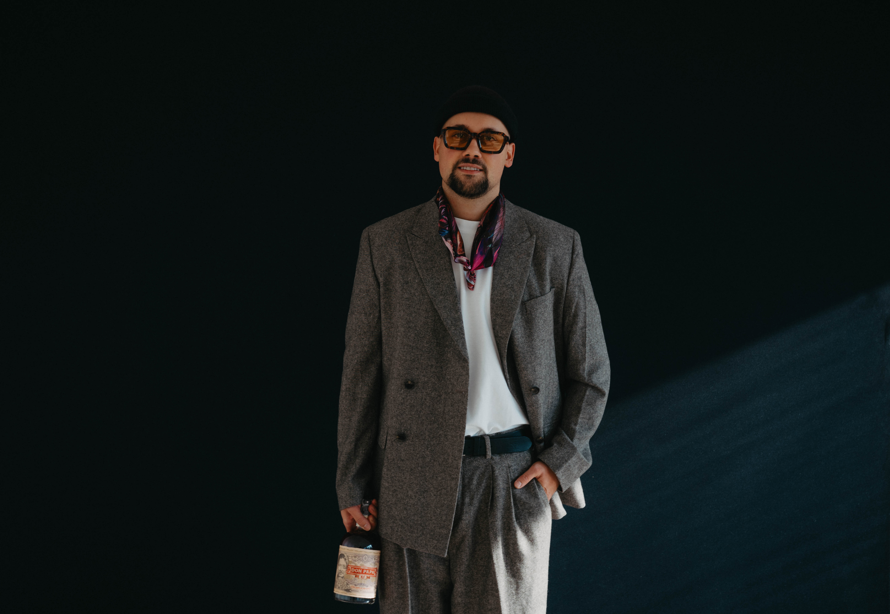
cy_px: 307
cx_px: 430
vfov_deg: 37.9
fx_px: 895
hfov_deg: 52.9
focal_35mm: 36
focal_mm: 35
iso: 100
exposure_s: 1/80
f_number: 5.6
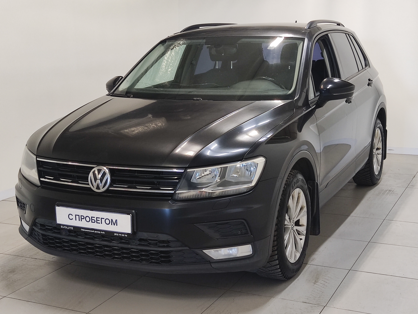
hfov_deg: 37.5
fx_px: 616
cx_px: 209
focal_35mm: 51
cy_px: 157
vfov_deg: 28.6
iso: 240
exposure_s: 1/50
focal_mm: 4.74
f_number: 1.79
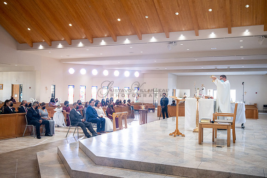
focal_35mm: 35
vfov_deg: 37.8
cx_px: 134
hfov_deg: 54.5
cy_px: 89
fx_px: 259
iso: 1600
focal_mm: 35
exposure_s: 1/200
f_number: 4
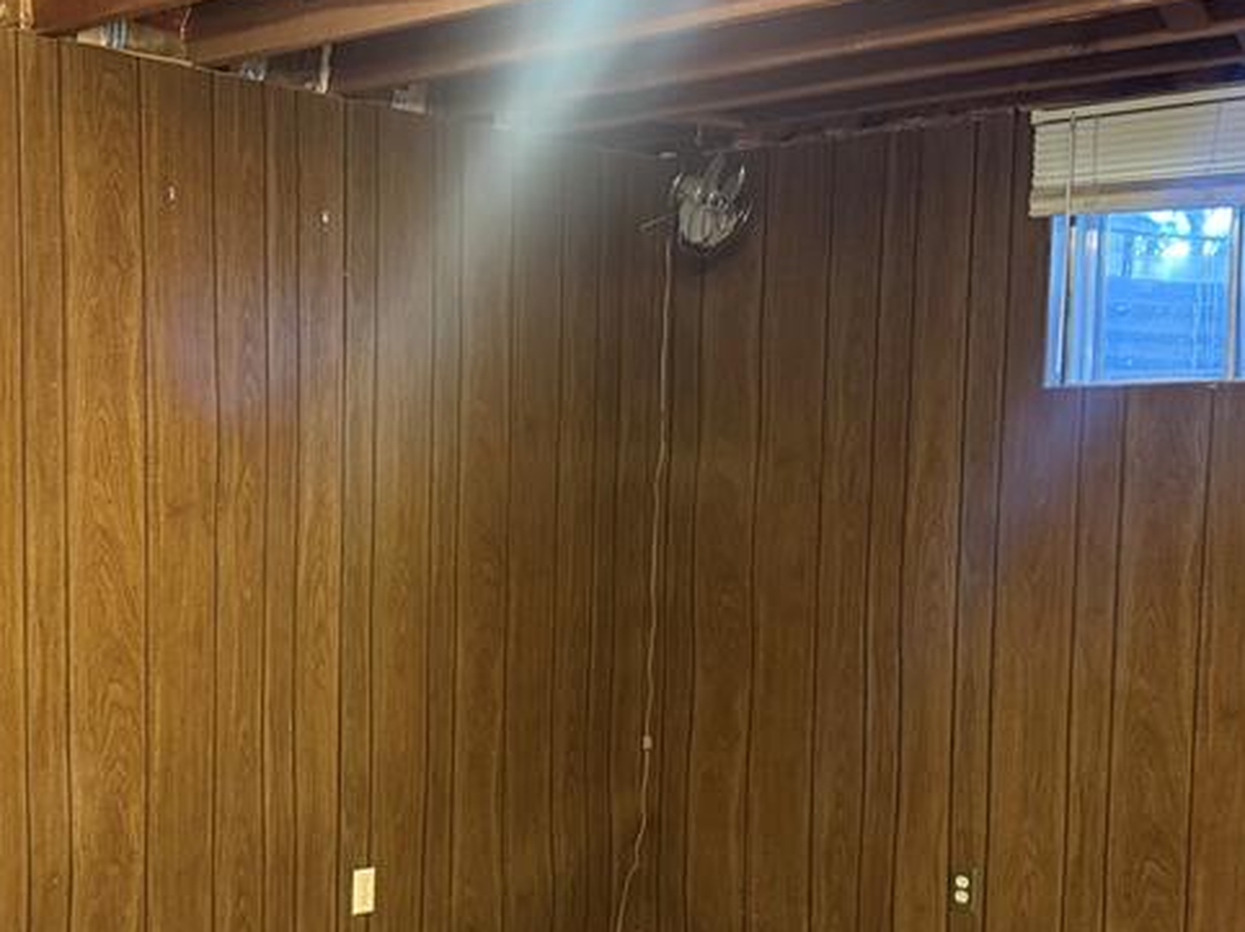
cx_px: 408
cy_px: 626
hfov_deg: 37.1
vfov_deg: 28.3
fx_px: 1833
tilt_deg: -4.7
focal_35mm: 51
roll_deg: -1.3
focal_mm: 6.76
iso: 800
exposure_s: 1/40
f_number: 1.78
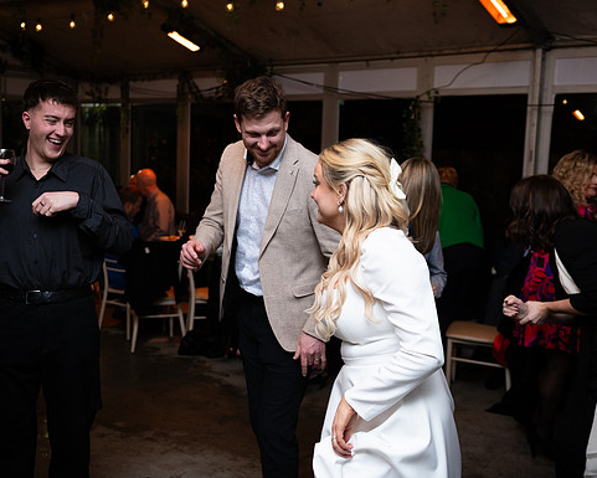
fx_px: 760
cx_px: 268
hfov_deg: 42.8
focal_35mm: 43
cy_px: 239
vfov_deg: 34.9
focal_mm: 38
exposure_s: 1/160
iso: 800
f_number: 3.5
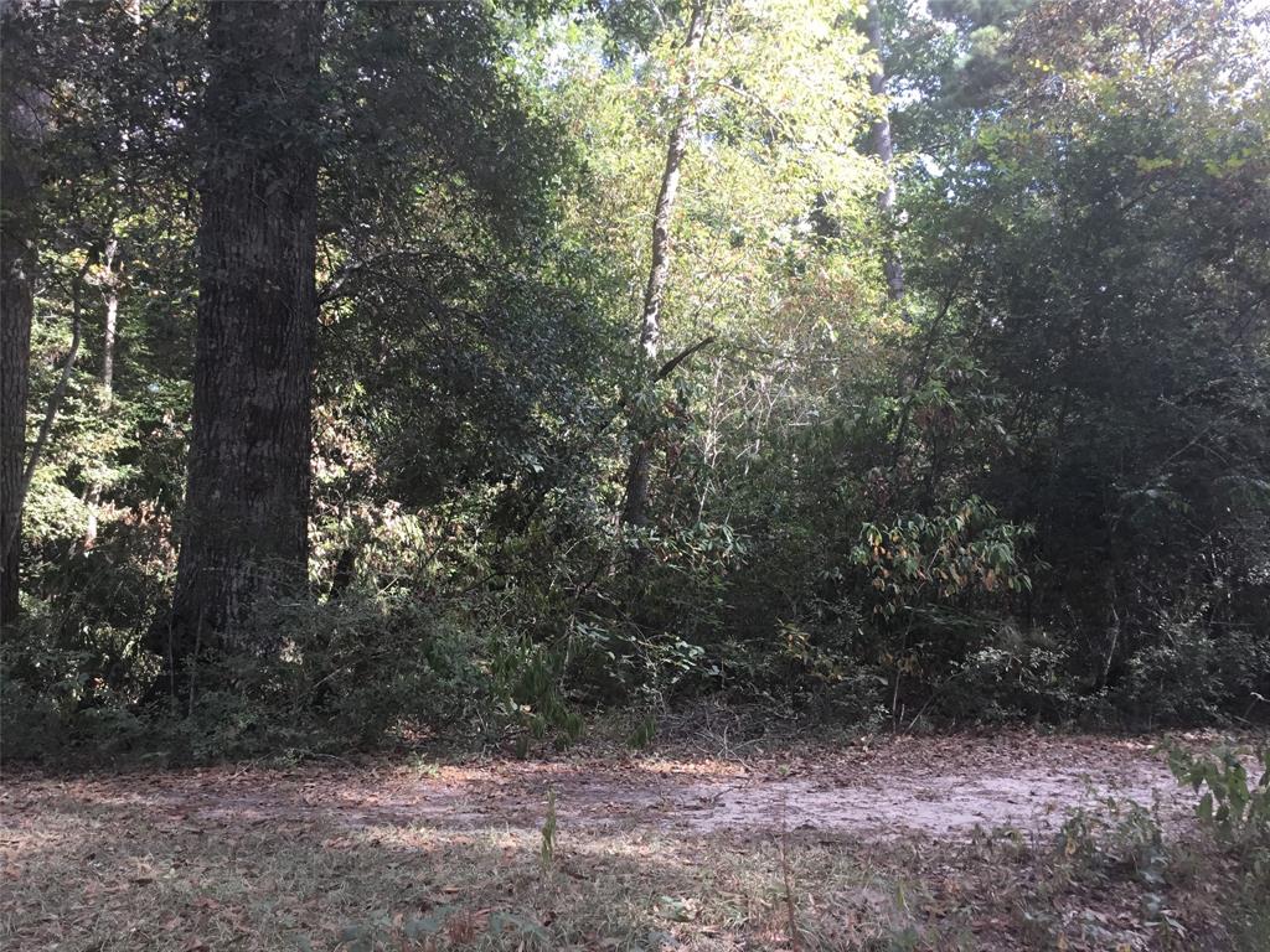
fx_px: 1137
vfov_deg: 45.4
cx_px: 635
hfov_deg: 58.4
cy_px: 476
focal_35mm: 31
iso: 32
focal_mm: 3.3
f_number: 2.4
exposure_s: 1/120
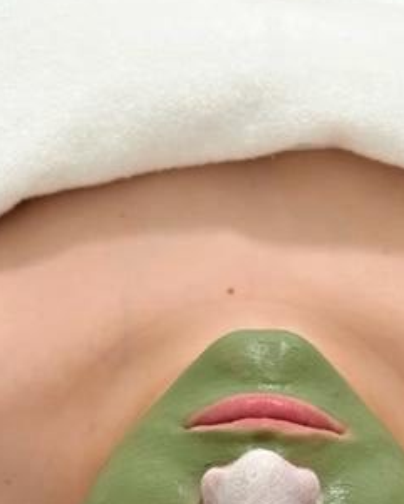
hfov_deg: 28.0
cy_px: 486
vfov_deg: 32.4
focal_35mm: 54
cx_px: 258
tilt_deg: -52.2
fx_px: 807
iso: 100
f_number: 1.5
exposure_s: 1/60
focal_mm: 5.7
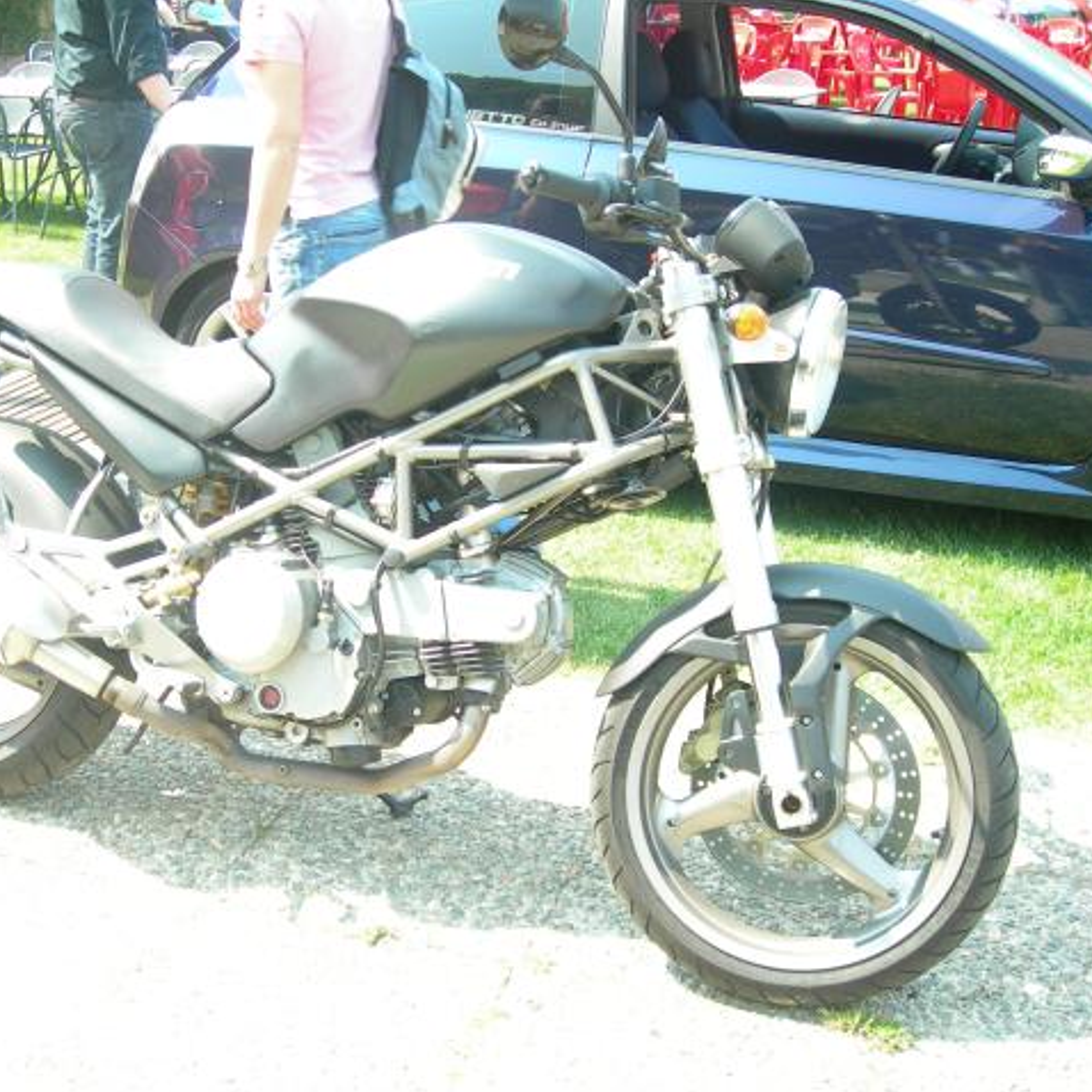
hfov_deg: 37.3
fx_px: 1606
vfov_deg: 37.6
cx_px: 391
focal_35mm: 45
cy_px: 546
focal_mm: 7.8
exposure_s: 1/130
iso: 50
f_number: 2.8
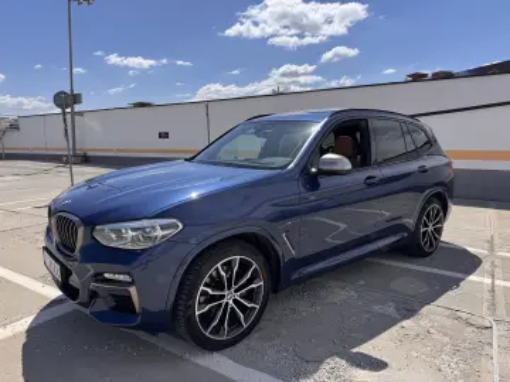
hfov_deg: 71.6
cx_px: 255
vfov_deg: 56.8
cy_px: 191
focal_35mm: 24
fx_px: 354
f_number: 1.78
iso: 80
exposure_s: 1/5814
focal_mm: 6.76
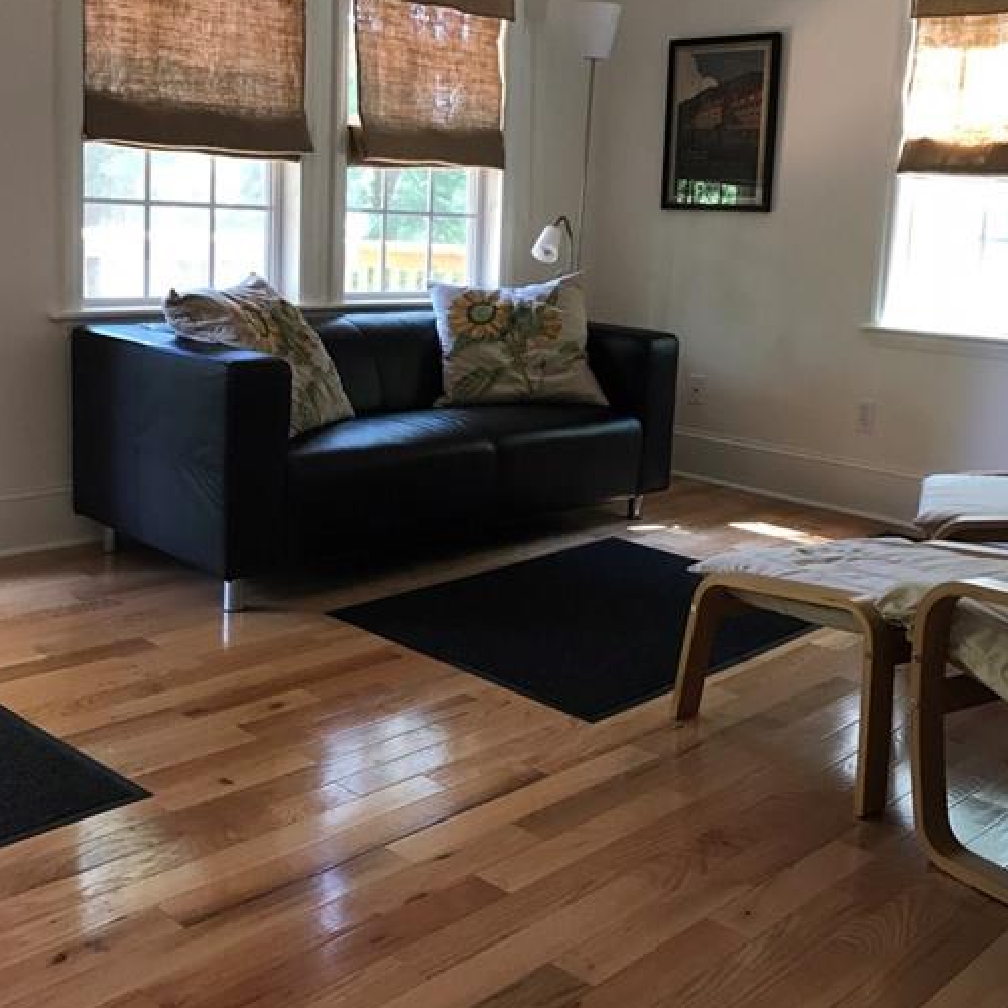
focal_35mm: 38
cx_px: 530
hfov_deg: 43.8
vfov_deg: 43.6
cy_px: 405
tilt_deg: -8.1
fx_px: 1252
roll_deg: -2.3
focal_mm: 3.99
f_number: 1.8
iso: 40
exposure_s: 1/15
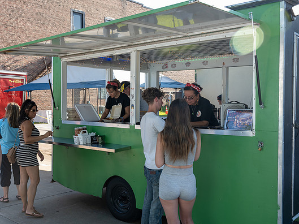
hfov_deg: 47.9
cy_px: 109
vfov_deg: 36.8
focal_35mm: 39
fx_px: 337
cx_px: 140
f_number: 4.5
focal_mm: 30.5
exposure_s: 1/200
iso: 200
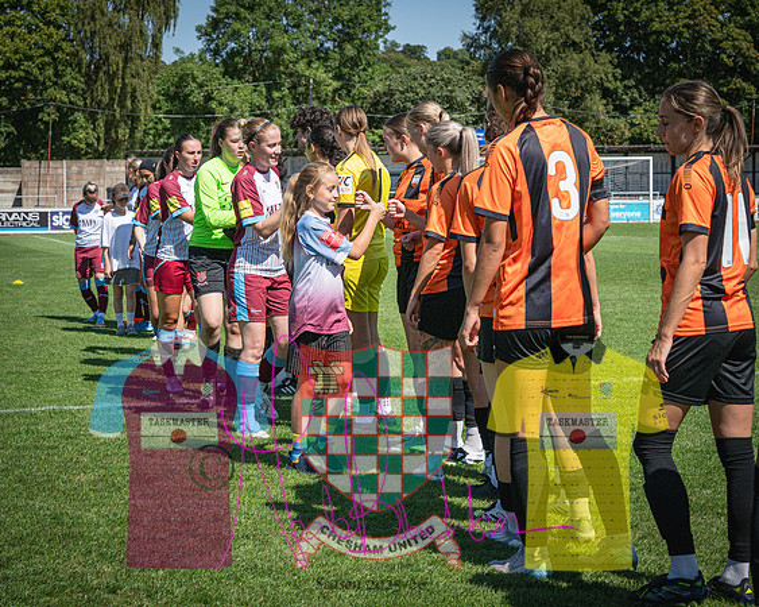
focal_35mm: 73
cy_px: 230
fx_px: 1642
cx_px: 253
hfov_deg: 25.9
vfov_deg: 20.9
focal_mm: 48
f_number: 5
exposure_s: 1/3200
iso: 400
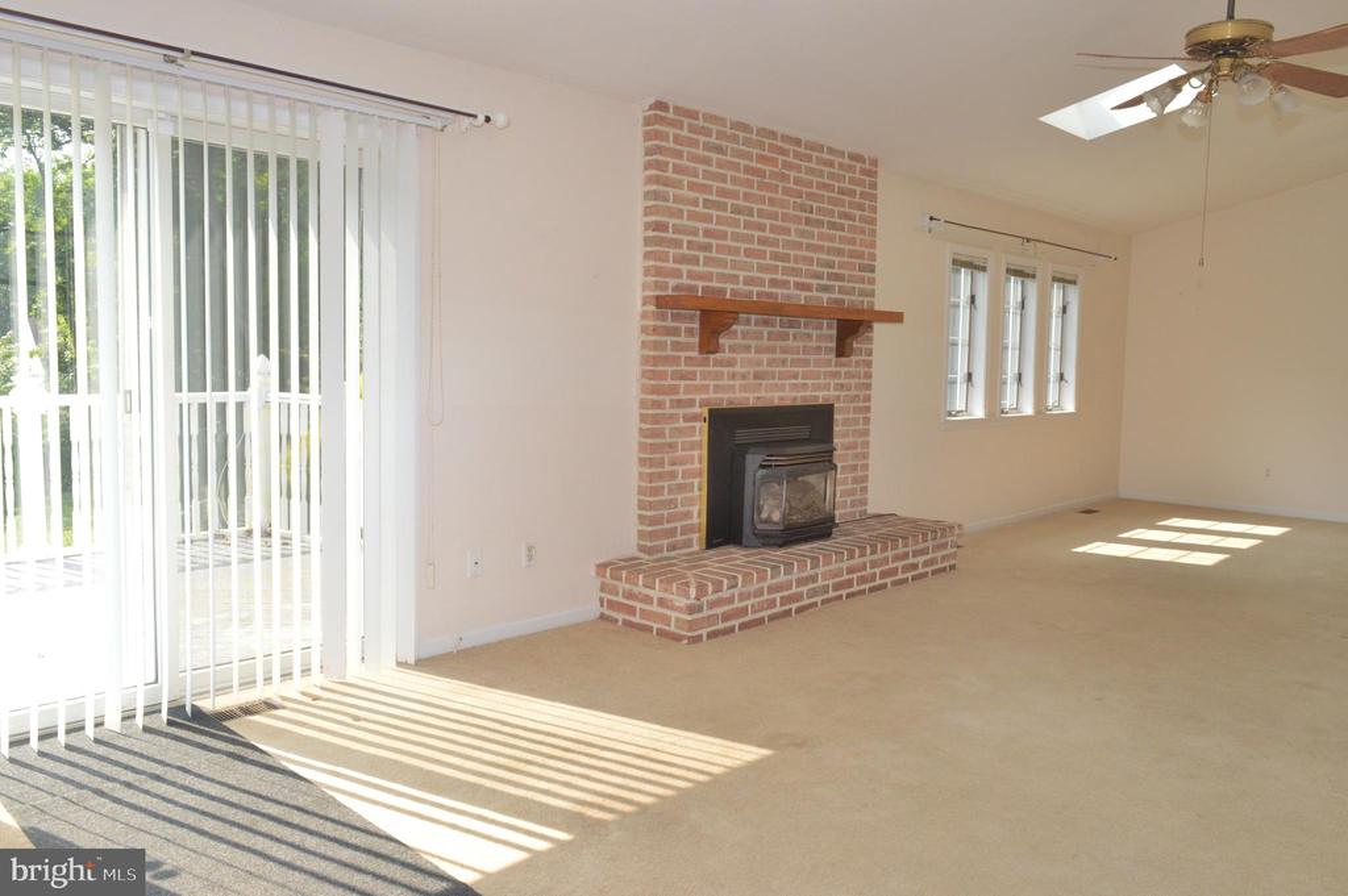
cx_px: 674
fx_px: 1010
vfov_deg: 47.9
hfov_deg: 67.4
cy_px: 448
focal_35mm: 27
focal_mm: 18
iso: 800
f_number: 10
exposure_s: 1/200
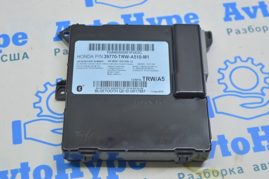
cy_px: 90
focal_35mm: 72
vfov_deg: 18.9
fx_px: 538
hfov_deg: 28.1
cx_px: 134
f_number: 5.6
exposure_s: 1/25
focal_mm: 48
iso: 400
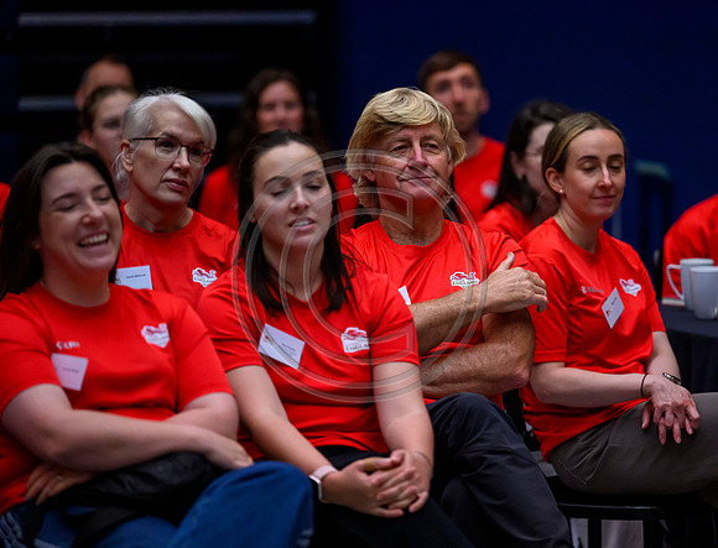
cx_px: 433
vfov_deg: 7.2
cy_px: 266
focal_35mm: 210
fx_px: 4386
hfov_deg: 9.4
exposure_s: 1/500
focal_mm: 180
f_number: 2.8
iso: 8000
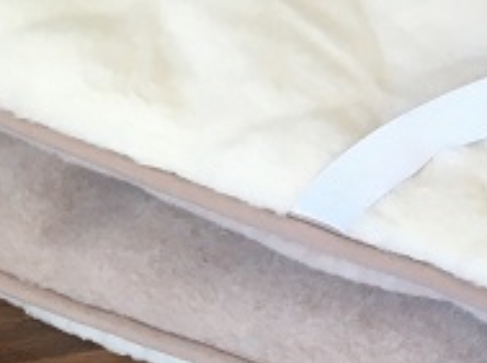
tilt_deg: -43.4
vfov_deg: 12.0
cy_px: 154
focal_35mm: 123
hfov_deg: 15.2
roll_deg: +2.0
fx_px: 1727
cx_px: 670
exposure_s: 1/33
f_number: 2.2
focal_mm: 4.15
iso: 32
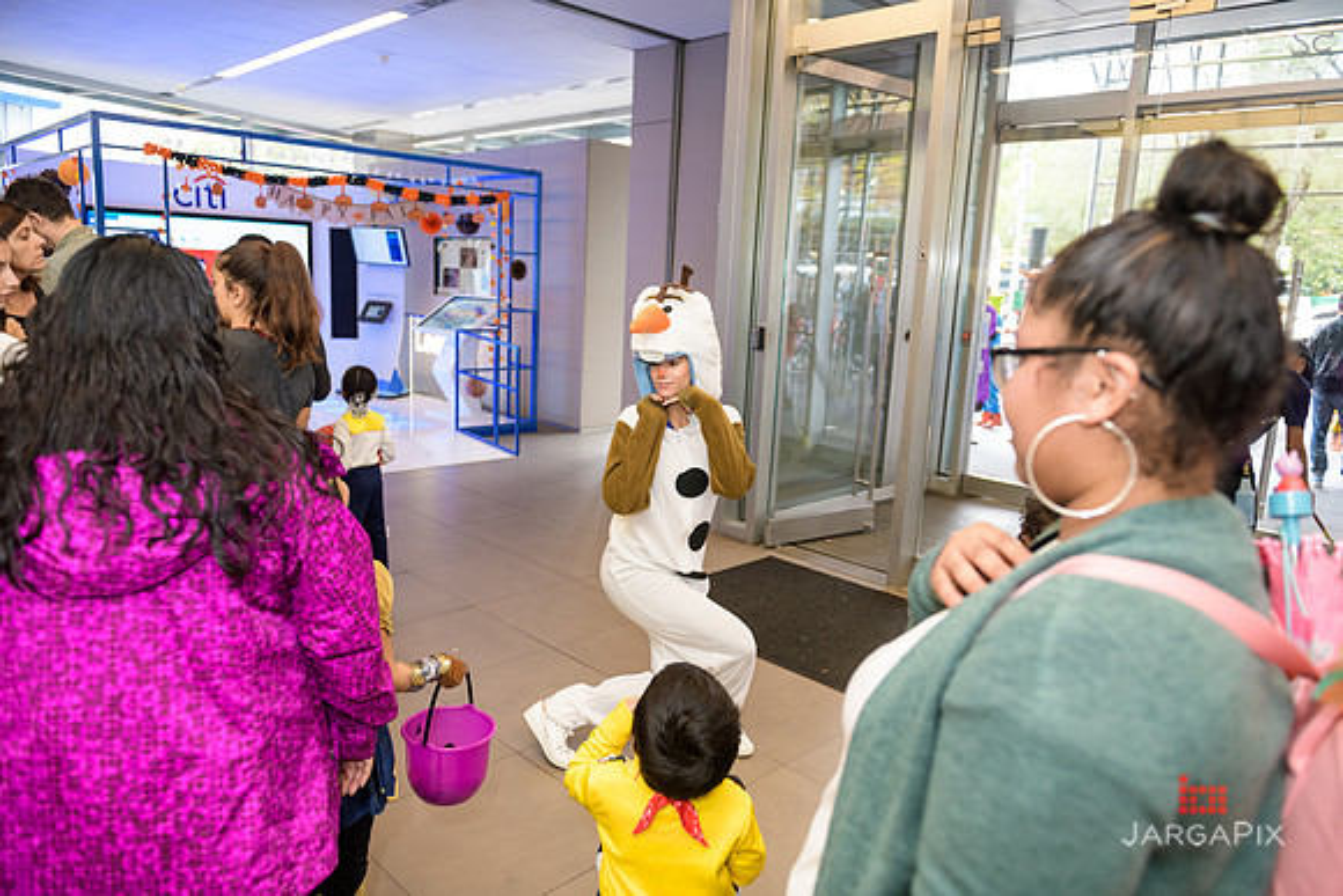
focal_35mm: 24
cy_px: 448
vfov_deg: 53.2
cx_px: 672
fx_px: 896
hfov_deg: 73.7
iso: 800
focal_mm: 24
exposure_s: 1/125
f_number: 3.2
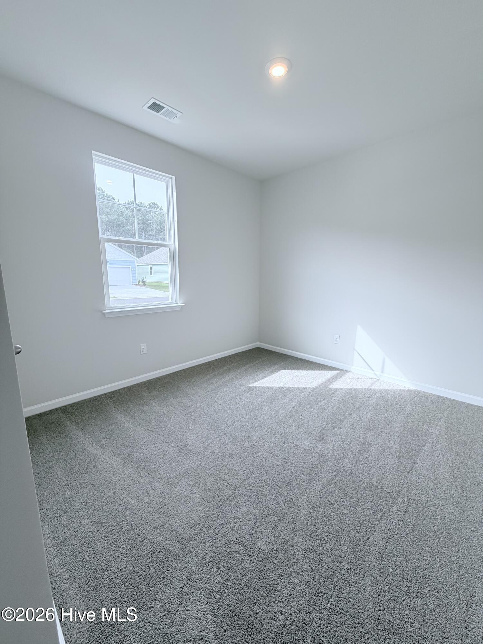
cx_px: 242
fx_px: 260
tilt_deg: -10.0
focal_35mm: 14
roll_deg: -0.2
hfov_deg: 85.7
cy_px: 322
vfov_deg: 102.1
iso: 80
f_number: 2.2
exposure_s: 1/120
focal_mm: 2.22
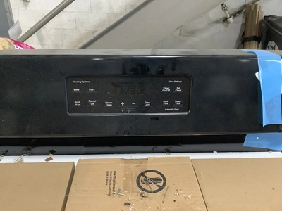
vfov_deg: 45.4
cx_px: 141
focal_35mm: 31
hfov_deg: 58.4
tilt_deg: -30.1
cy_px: 106
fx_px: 253
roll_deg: -1.2
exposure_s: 1/30
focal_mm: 3.3
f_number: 2.4
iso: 400
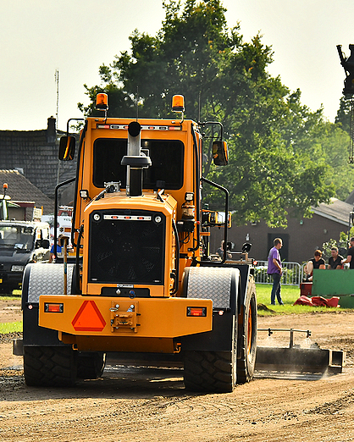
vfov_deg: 6.2
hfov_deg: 5.0
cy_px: 223
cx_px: 119
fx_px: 4093
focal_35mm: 313
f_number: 9
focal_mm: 145
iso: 400
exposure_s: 1/1250
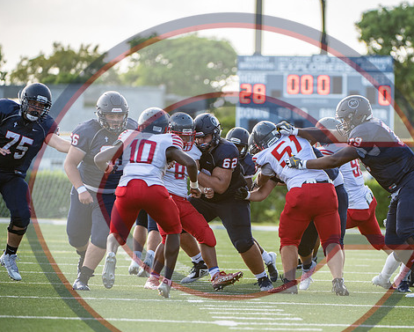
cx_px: 277
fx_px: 3958
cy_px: 196
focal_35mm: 323
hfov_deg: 6.0
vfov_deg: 4.8
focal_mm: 240
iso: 220
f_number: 4
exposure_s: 1/1000
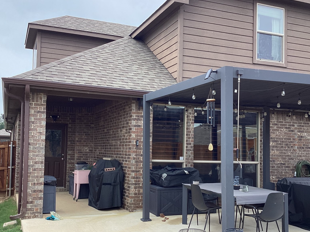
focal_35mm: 41
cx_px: 153
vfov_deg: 35.1
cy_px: 133
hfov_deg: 45.8
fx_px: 367
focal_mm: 3.3
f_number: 2.4
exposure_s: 1/566
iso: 25
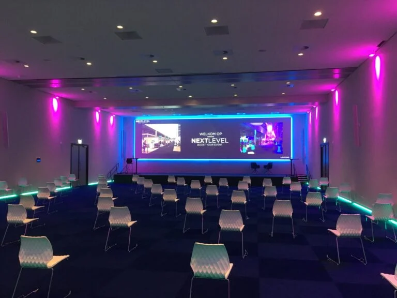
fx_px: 333
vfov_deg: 48.2
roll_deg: +0.2
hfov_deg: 61.7
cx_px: 198
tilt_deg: +2.7
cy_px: 149
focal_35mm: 29
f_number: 2.2
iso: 200
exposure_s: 1/17
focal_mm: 4.15
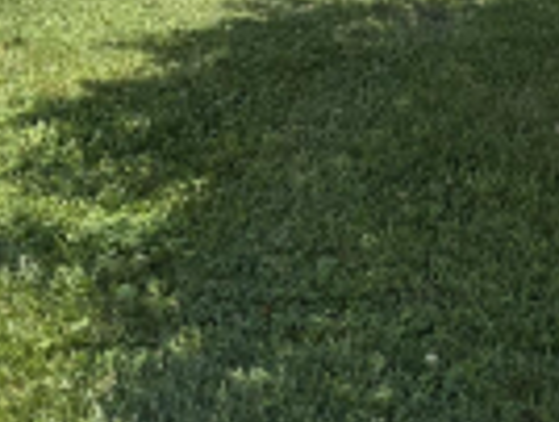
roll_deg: -1.1
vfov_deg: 10.3
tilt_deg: +10.1
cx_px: 169
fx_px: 2087
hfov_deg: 15.2
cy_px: -531
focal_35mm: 129
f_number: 1.6
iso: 50
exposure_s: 1/1949
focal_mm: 5.96
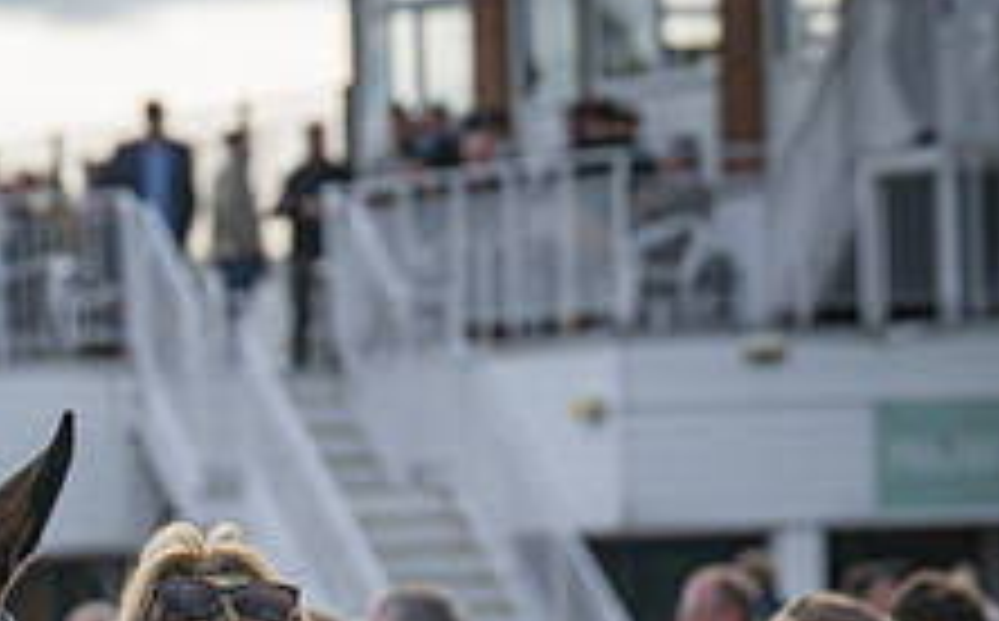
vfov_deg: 3.3
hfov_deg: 5.2
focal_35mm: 401
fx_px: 10901
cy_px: 882
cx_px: -38
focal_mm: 86
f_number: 4
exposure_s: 1/3200
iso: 400
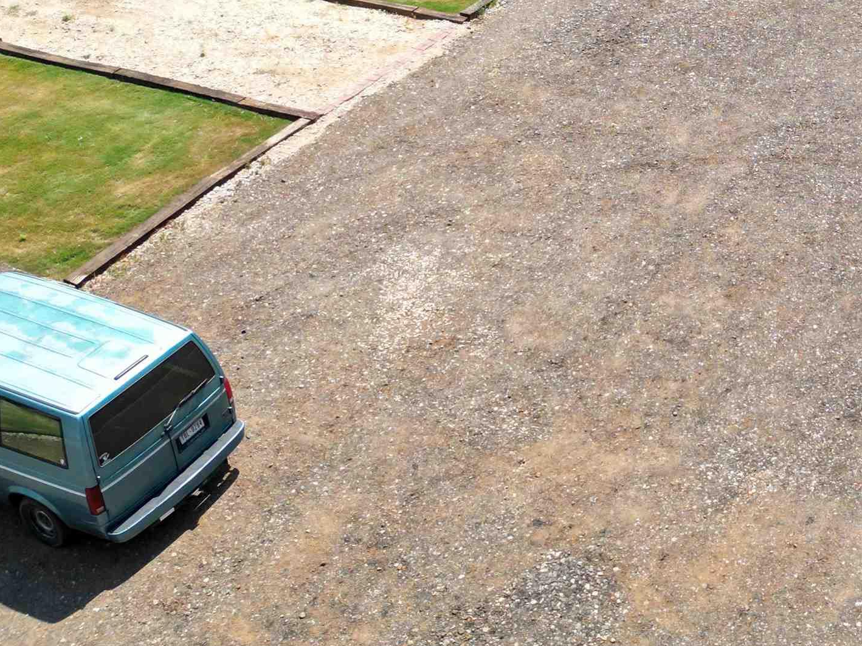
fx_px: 1295
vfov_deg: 26.3
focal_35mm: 52
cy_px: -20
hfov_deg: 34.6
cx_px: 786
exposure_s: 1/1500
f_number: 1.7
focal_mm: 6.72
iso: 110
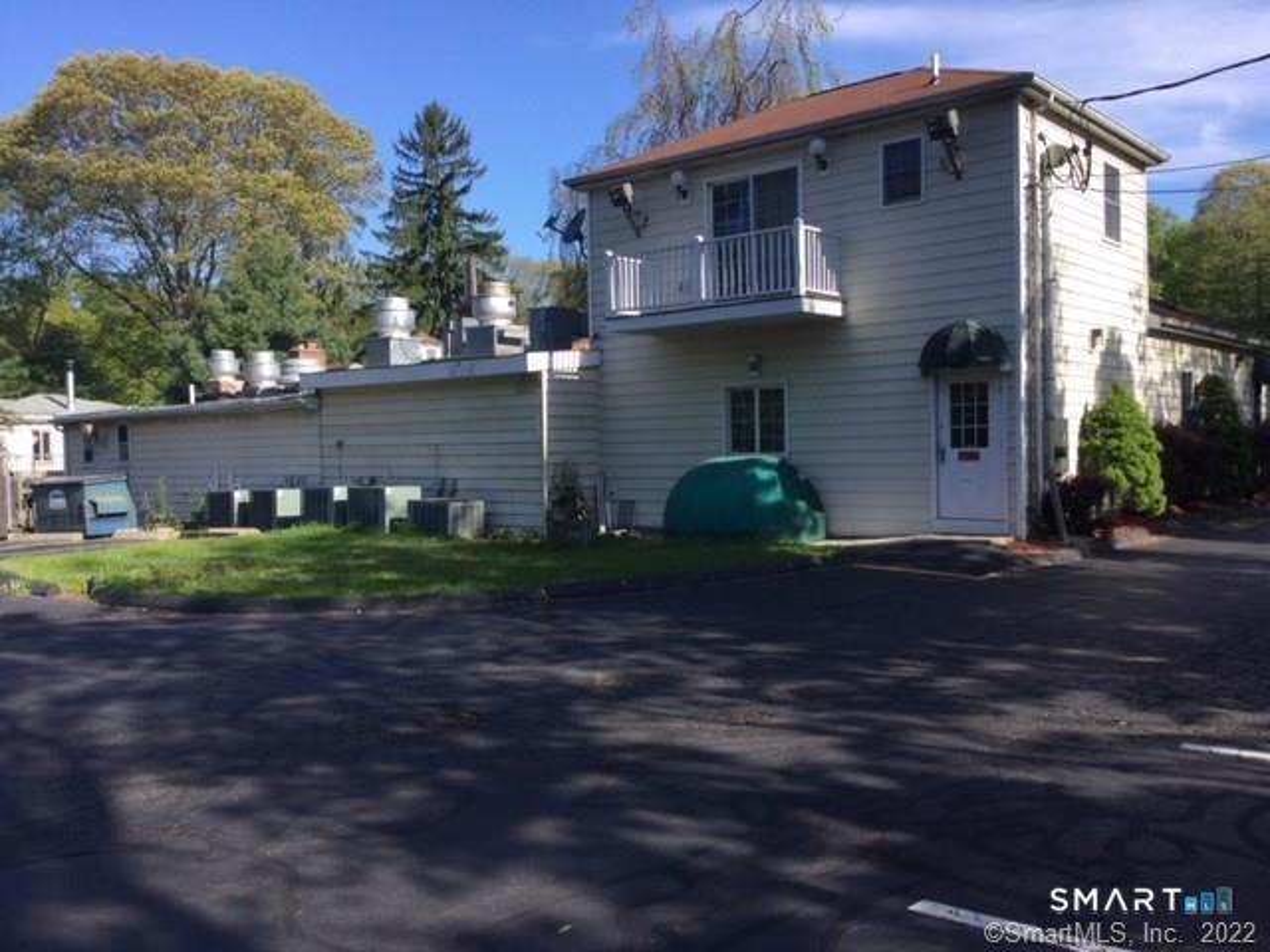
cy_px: 476
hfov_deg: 58.4
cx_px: 635
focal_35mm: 31
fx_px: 1137
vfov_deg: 45.4
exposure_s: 1/608
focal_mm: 3.3
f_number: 2.4
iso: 25
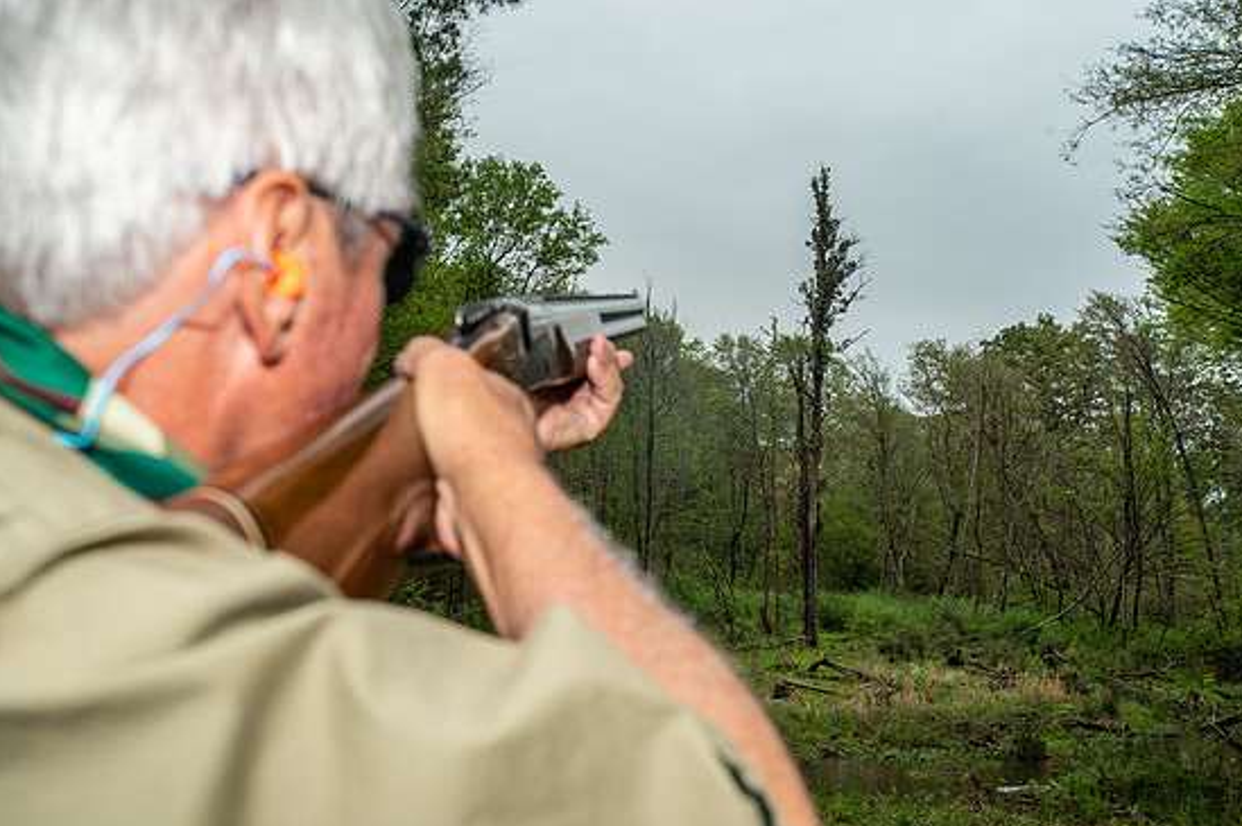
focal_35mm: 37
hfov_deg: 51.9
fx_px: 1275
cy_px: 416
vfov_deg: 35.9
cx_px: 647
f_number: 8
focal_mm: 35
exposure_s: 1/800
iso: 400
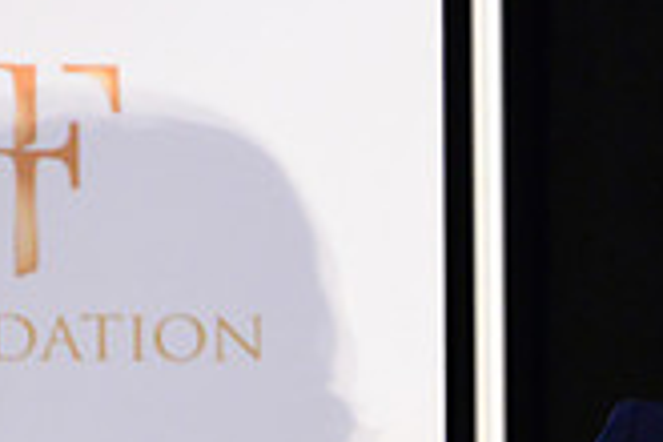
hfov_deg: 2.9
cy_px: 633
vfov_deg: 2.0
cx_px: 719
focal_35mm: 703
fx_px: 12946
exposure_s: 1/125
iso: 4000
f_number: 4
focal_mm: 200
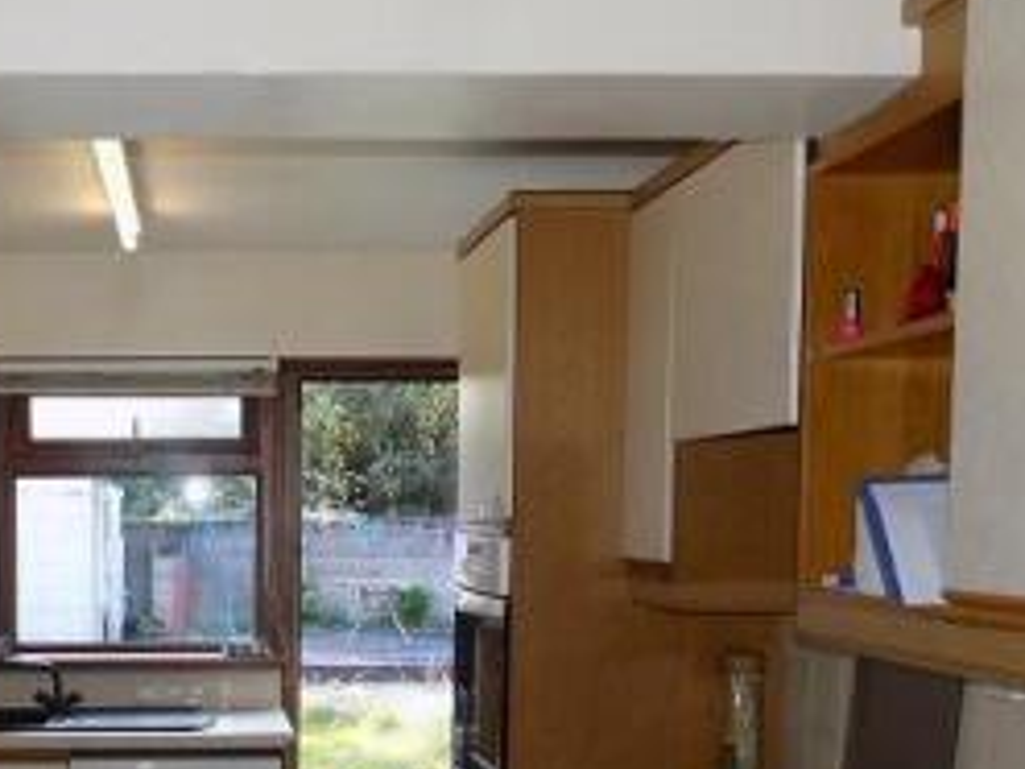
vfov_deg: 25.9
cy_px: 738
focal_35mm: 54
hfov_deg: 34.1
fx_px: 1599
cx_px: 151
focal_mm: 4
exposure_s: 1/30
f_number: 3.1
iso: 125
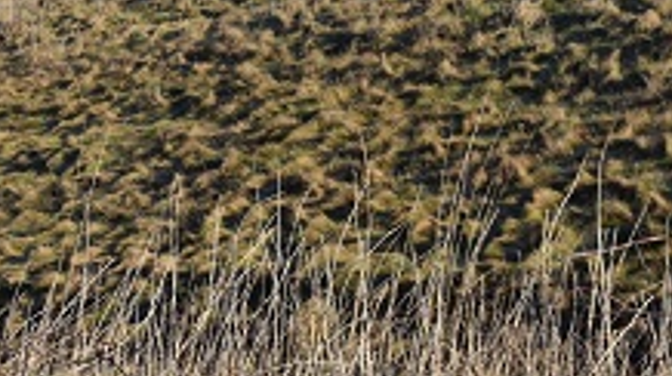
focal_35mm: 147
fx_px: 2616
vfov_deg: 8.1
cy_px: -182
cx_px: -114
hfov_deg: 14.2
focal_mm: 32
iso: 200
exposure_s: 1/400
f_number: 10
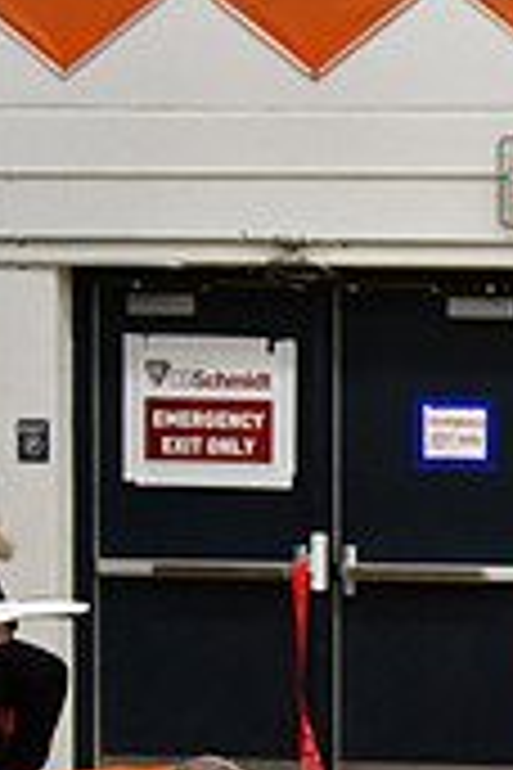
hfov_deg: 3.8
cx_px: 1292
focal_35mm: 357
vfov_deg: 5.8
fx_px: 7630
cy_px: 822
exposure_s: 1/500
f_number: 3.5
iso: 4000
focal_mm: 70
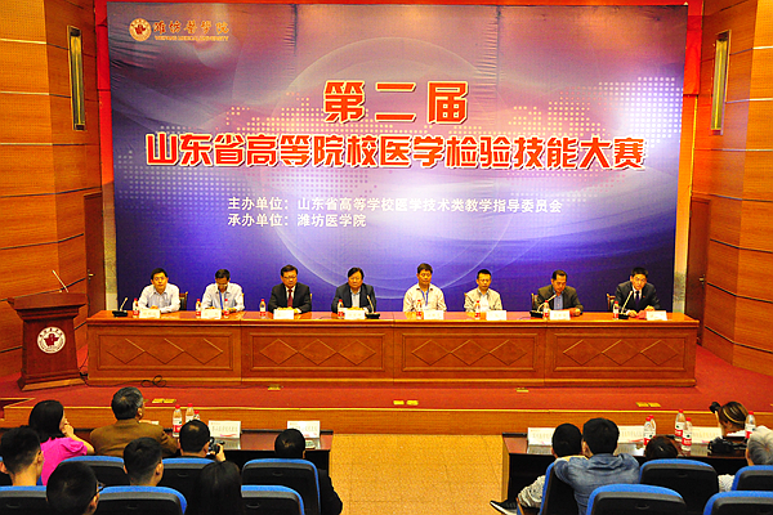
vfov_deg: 34.2
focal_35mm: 39
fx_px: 837
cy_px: 258
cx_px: 386
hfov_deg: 49.6
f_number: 7.1
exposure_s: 1/40
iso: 3200
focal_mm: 26
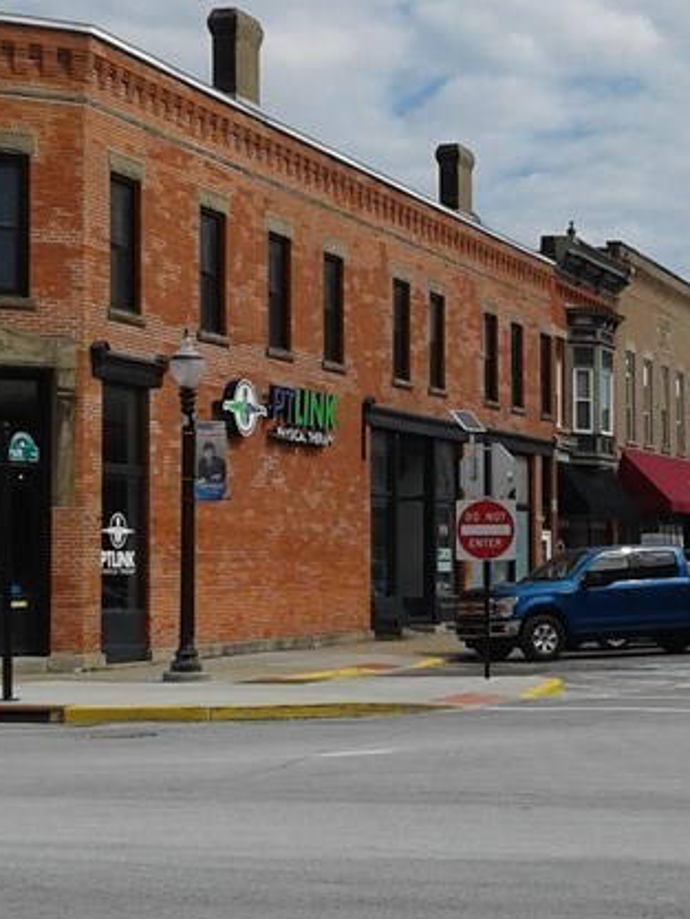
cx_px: 569
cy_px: 474
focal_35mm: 81
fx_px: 2152
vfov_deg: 24.1
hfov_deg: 18.0
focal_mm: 3.3
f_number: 2.2
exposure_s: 1/3225
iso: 50
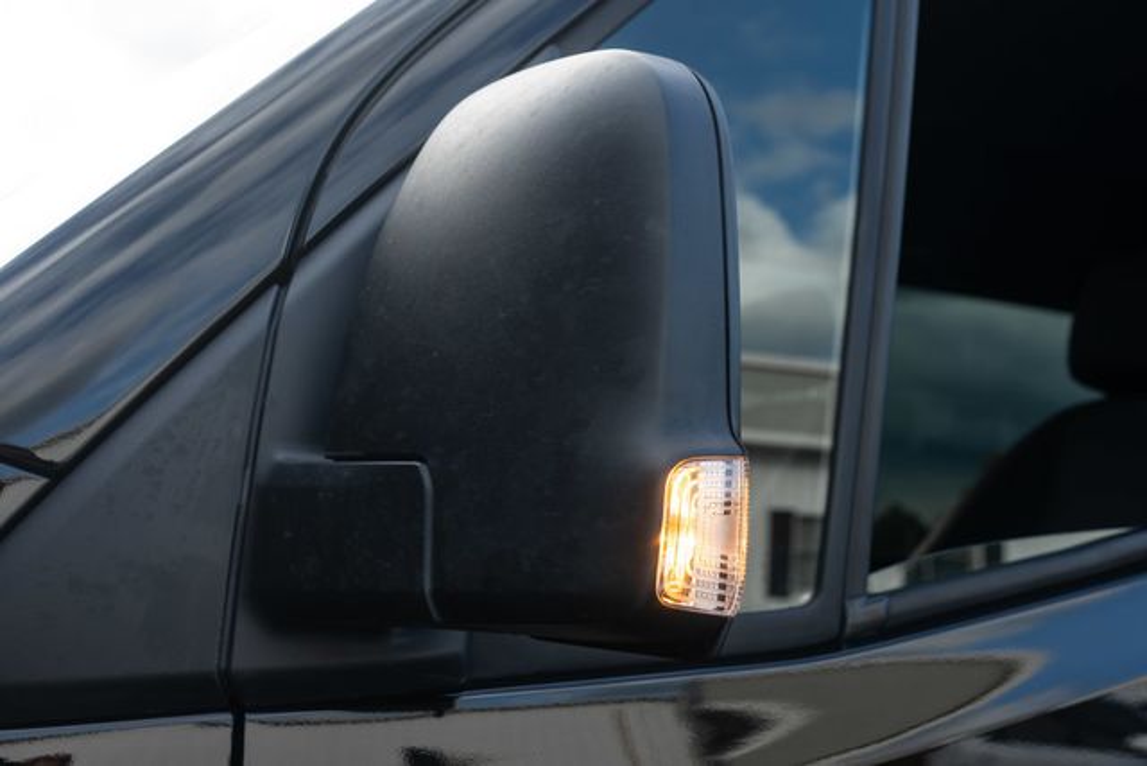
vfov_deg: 31.9
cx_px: 574
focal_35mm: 42
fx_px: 1338
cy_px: 383
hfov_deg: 46.4
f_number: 4
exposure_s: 1/320
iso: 100
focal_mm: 28
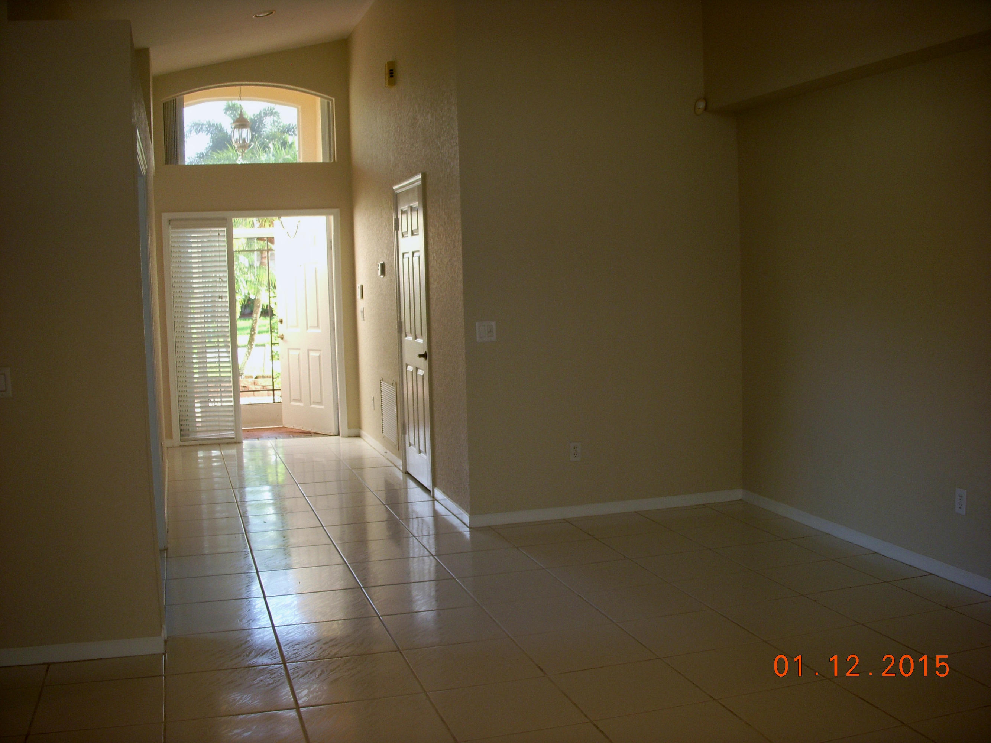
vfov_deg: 37.7
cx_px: 496
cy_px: 372
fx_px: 1088
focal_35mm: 38
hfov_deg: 49.0
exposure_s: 1/30
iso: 100
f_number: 3.3
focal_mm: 6.3
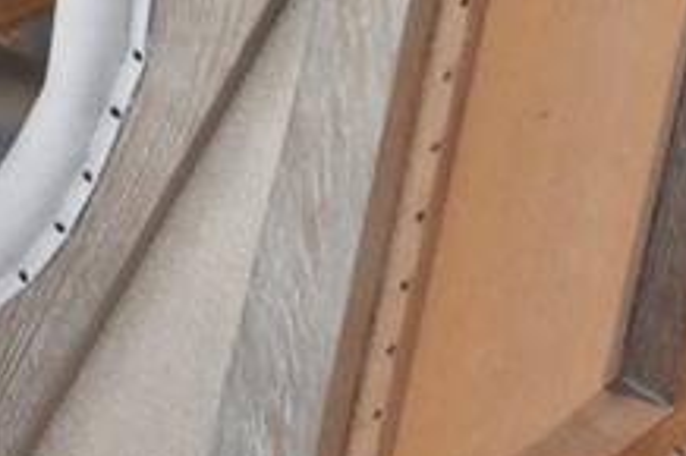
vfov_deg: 8.7
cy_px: -948
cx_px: -686
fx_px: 2450
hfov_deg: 13.6
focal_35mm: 129
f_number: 8
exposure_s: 1/15
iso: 400
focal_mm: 17.5
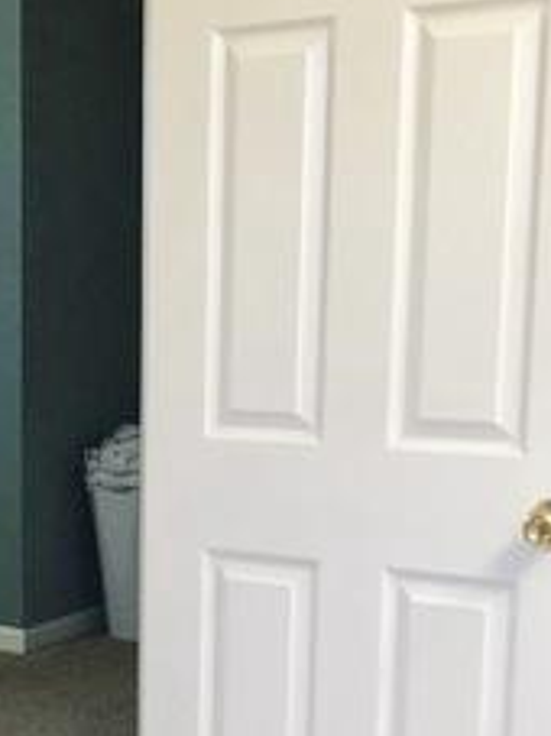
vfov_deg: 24.3
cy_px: 590
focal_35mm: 79
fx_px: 1678
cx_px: -139
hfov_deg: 17.6
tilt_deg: -11.2
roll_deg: +1.9
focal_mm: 4
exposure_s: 1/17
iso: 40
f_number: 1.8
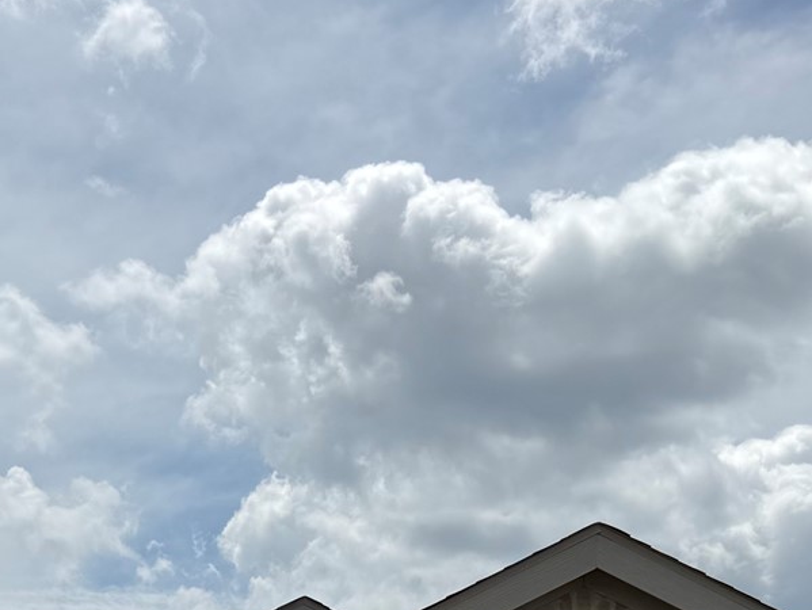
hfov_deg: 23.0
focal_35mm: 82
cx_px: 33
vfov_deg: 16.4
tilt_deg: +2.9
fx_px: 1925
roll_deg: -0.1
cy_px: 929
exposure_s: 1/11905
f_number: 1.78
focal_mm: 6.76
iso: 80
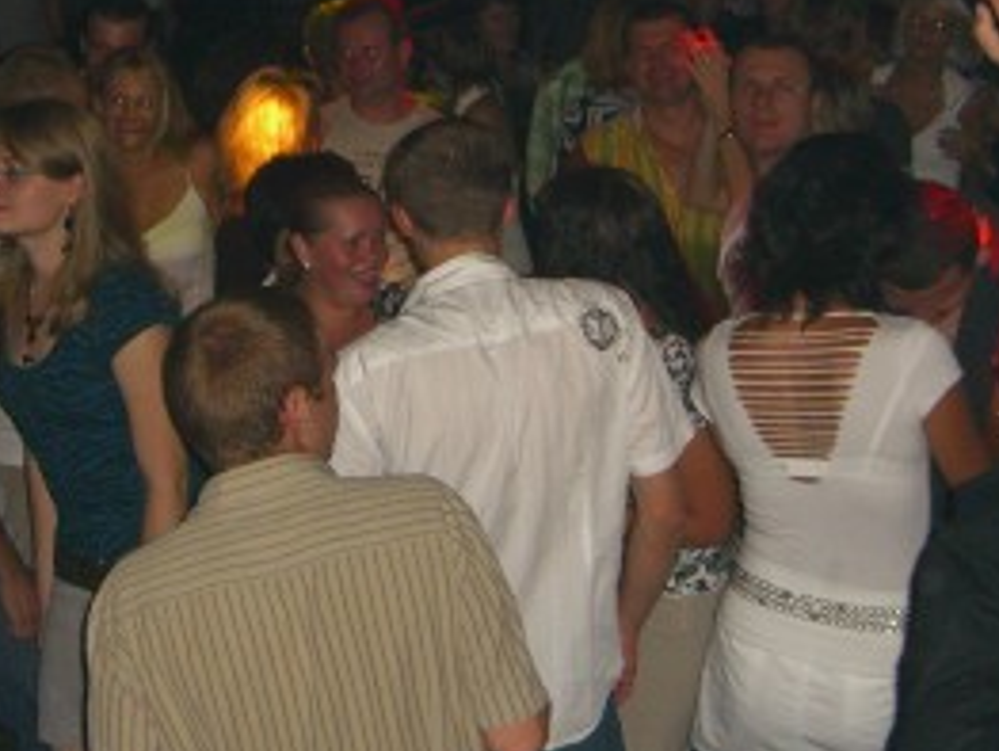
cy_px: 172
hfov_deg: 22.4
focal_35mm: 87
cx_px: 366
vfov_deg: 16.9
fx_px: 2513
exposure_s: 1/60
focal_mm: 7.9
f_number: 2.8
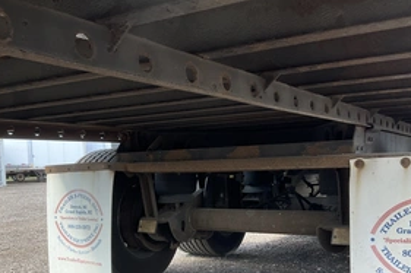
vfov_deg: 30.7
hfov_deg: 45.4
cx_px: 192
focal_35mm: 43
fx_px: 491
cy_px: 201
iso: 20
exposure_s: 1/124
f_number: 1.8
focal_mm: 3
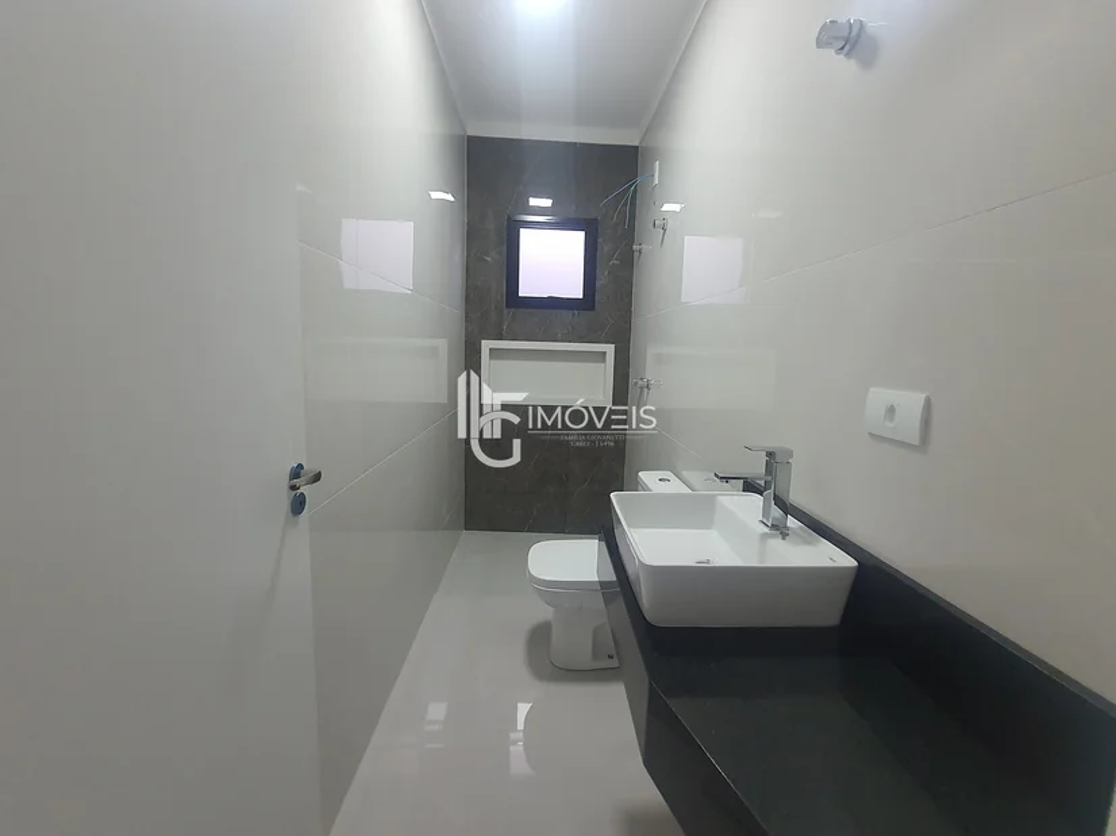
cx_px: 558
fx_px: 419
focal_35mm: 13
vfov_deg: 89.9
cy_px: 418
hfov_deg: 106.2
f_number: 2.2
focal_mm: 1.74
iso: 320
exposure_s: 1/60
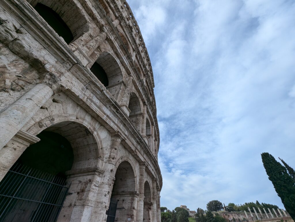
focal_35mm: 13
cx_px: 148
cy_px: 111
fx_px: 111
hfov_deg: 106.1
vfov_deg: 90.1
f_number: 2.2
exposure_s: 1/1049
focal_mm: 1.95
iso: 47
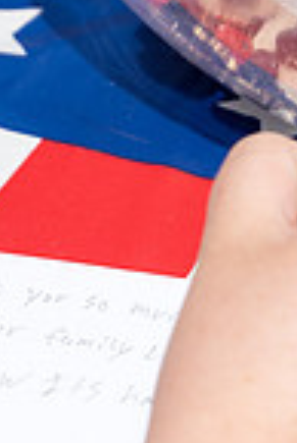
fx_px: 3987
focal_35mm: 323
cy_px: 473
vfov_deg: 6.3
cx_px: 271
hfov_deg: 4.3
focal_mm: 70
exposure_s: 1/1000
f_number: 4
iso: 125
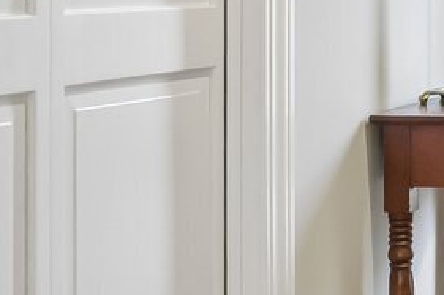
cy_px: -29
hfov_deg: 13.5
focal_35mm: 124
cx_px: 954
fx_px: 1528
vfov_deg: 10.9
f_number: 11
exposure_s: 1/10
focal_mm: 17
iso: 400
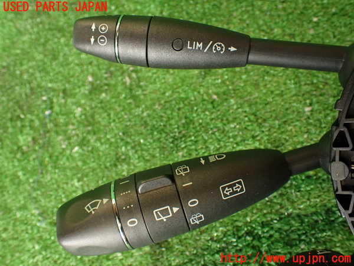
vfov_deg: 44.2
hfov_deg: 56.8
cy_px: 133
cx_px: 177
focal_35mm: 32
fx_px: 327
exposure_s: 1/30
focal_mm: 5.79
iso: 200
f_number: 2.4
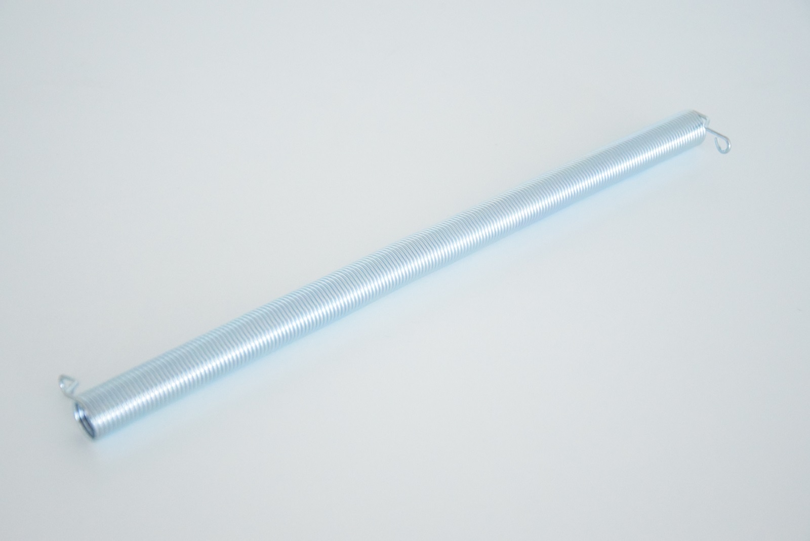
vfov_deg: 20.2
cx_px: 405
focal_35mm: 68
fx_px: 1520
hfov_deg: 29.8
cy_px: 270
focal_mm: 45
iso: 6400
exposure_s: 1/320
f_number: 4.8
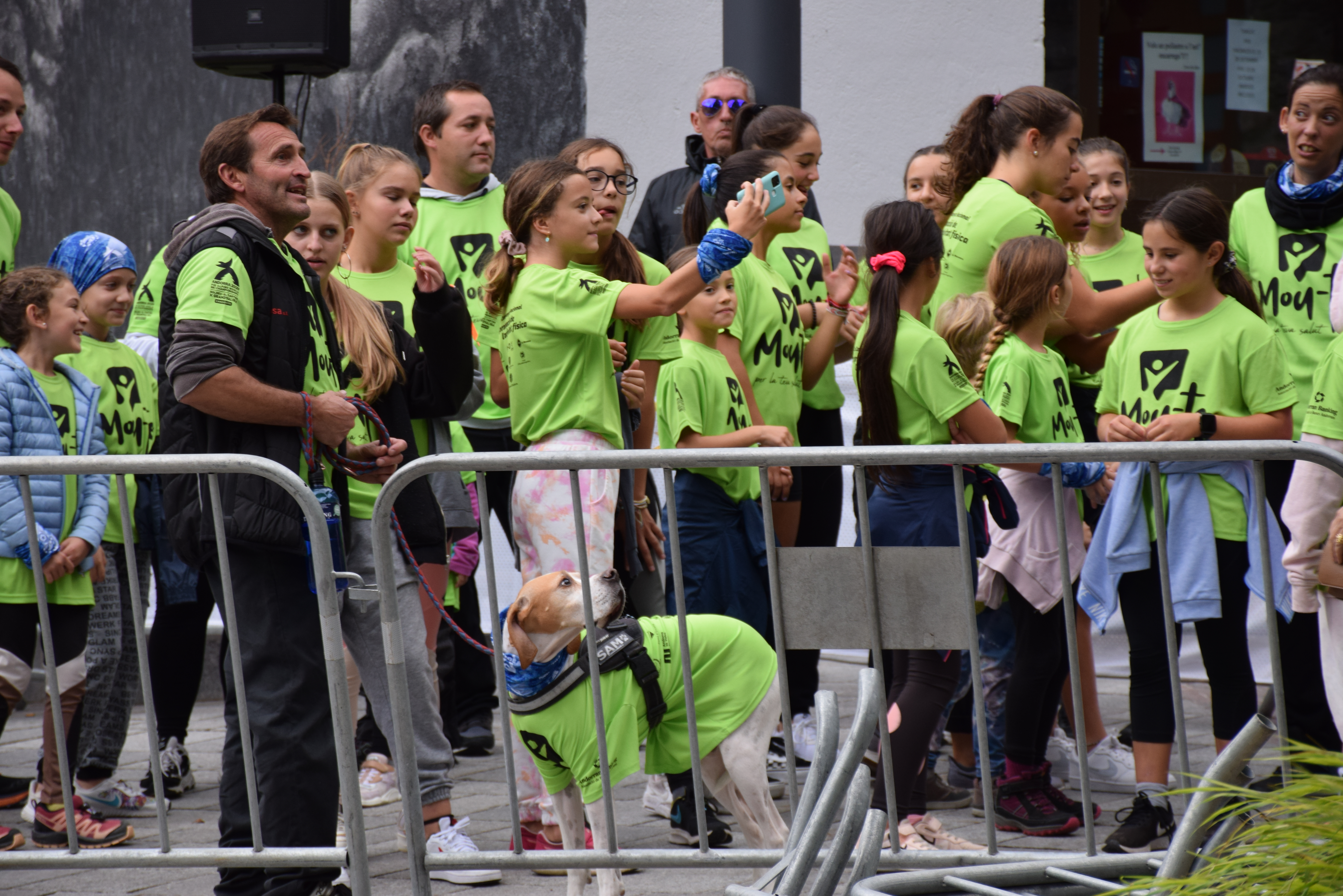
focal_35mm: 158
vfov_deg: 8.7
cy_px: 448
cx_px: 672
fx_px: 5875
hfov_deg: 13.0
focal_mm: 105
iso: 400
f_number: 6.3
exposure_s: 1/160
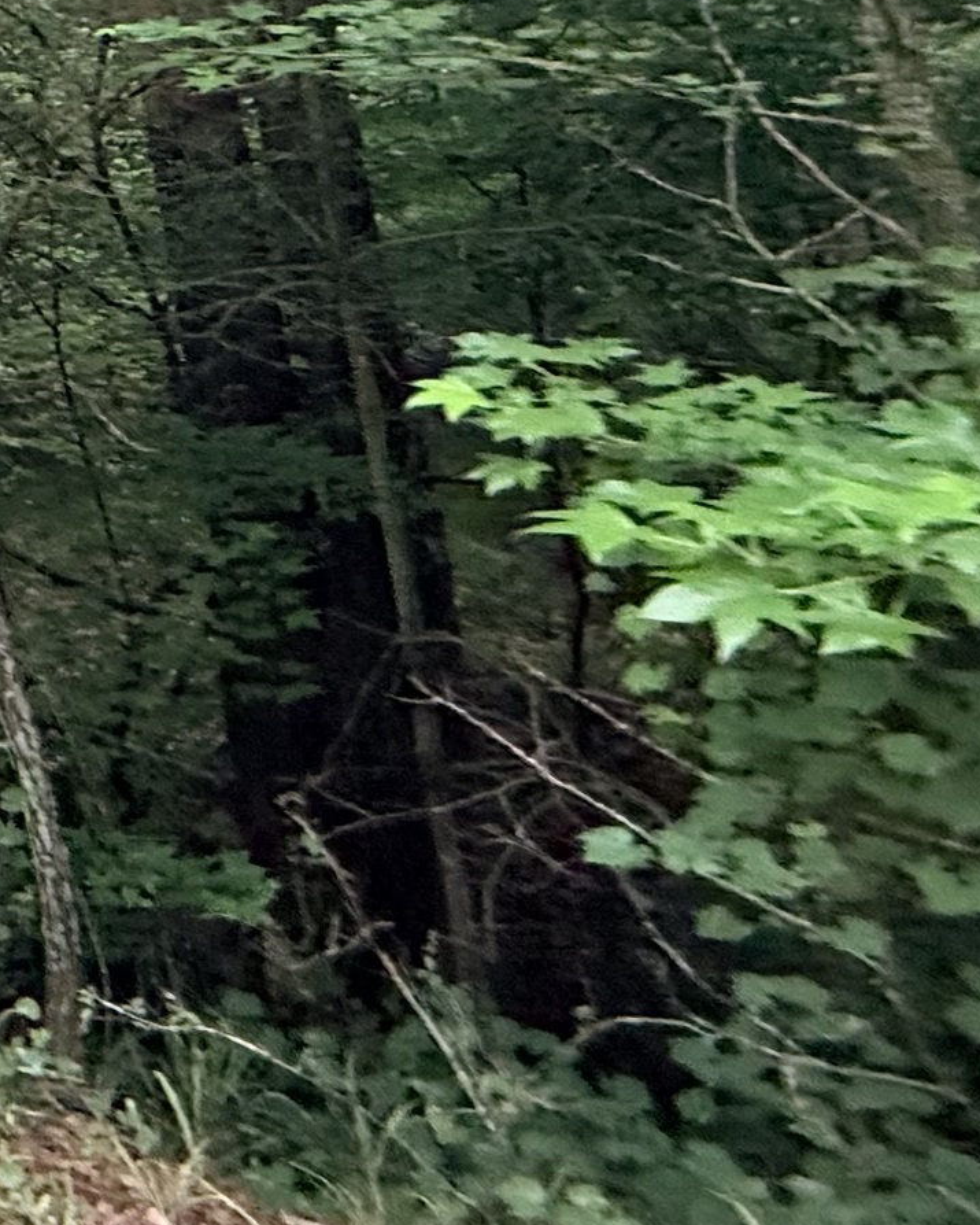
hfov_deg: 19.7
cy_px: -273
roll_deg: +2.0
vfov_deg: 32.2
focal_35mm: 47
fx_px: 1703
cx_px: -922
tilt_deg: +14.8
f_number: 2.2
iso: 160
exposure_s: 1/99
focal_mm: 2.22
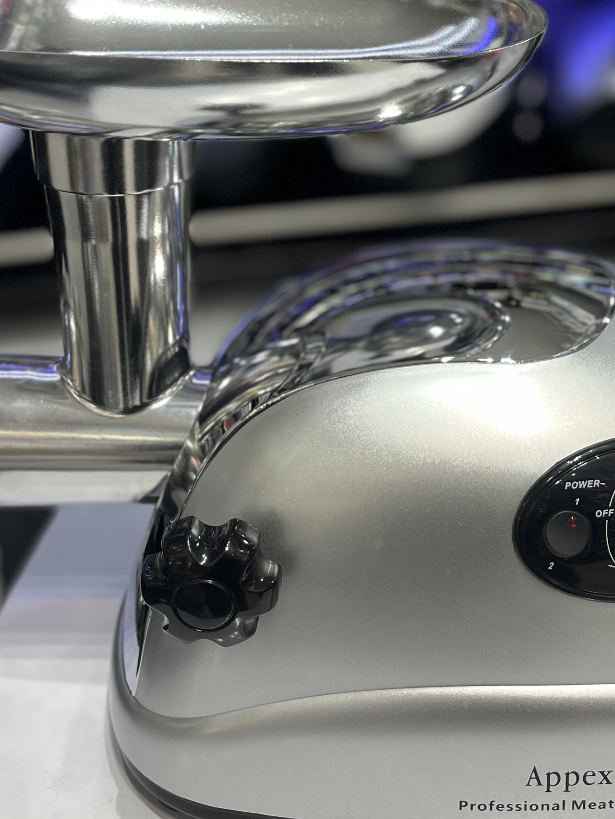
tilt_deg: -18.6
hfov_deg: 26.4
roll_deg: -0.5
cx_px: 411
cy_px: 140
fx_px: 1303
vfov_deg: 33.7
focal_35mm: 55
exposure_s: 1/100
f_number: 1.6
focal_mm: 5.1
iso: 40
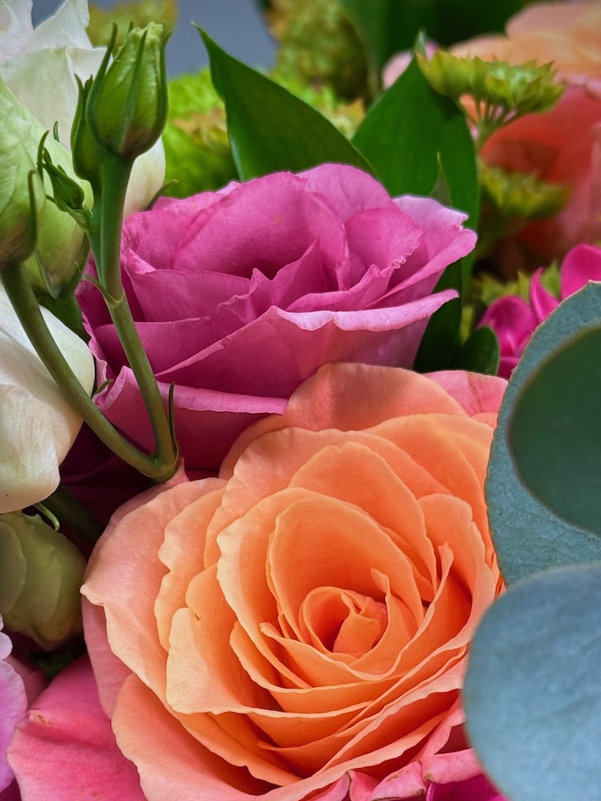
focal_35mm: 88
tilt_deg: -11.2
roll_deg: -2.2
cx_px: 258
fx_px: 2038
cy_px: 491
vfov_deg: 22.2
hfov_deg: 16.8
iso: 64
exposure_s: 1/100
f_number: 1.78
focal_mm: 6.76
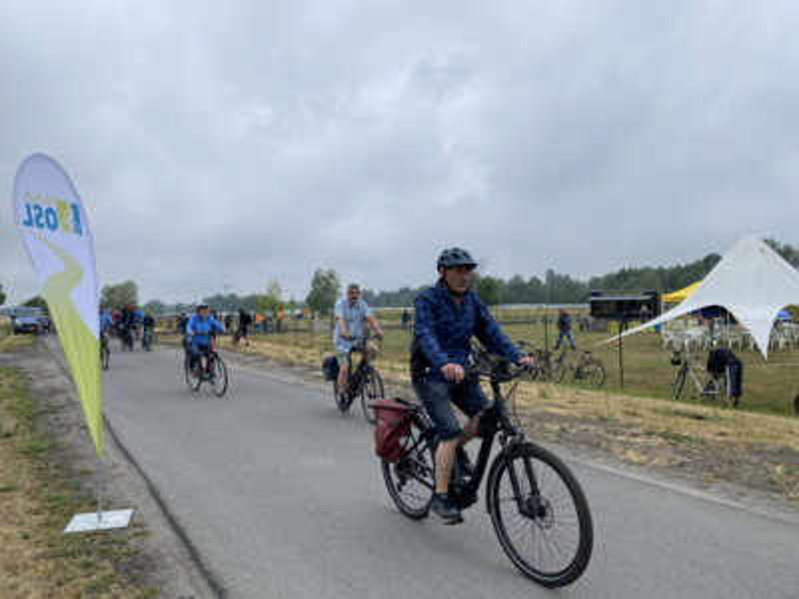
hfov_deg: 67.3
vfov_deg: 53.1
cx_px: 400
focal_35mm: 26
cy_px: 300
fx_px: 600
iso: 32
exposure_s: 1/1927
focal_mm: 4.2
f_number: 1.8
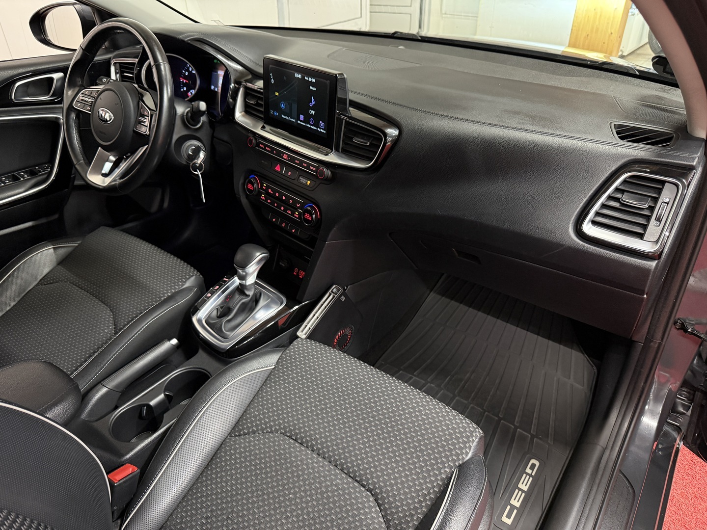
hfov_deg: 71.6
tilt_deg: -32.2
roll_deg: +0.4
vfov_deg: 56.8
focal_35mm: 24
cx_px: 354
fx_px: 490
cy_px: 265
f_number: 1.78
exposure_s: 1/60
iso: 400
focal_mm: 6.76
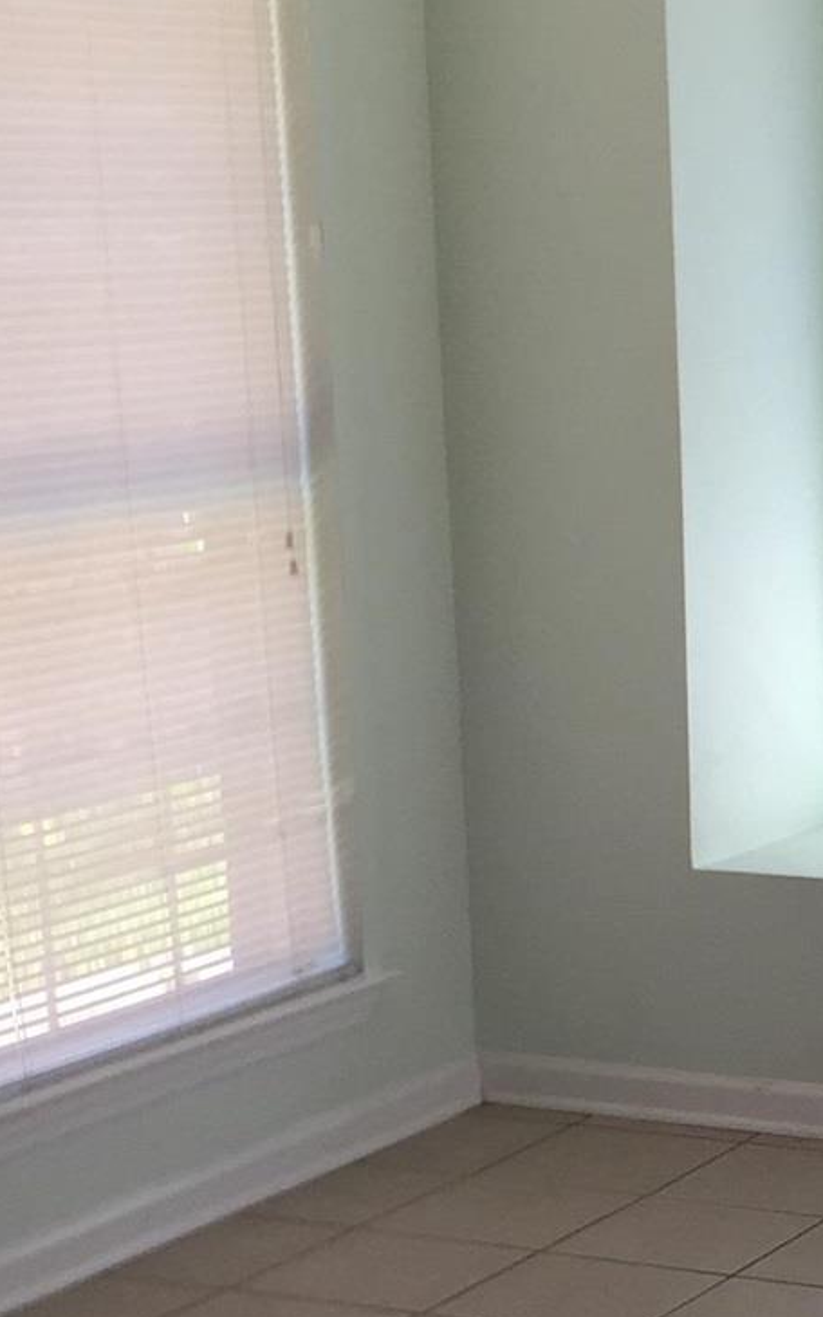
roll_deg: -0.2
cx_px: 1234
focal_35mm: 97
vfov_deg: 21.1
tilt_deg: -12.4
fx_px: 3482
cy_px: 1110
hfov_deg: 12.8
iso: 50
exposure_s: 1/120
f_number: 2.2
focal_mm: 4.15
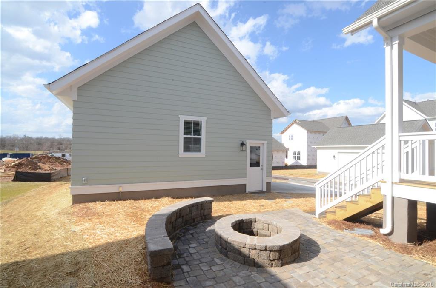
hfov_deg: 95.1
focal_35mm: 16
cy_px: 144
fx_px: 199
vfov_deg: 71.7
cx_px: 218
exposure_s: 1/60
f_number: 22
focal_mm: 11
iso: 400
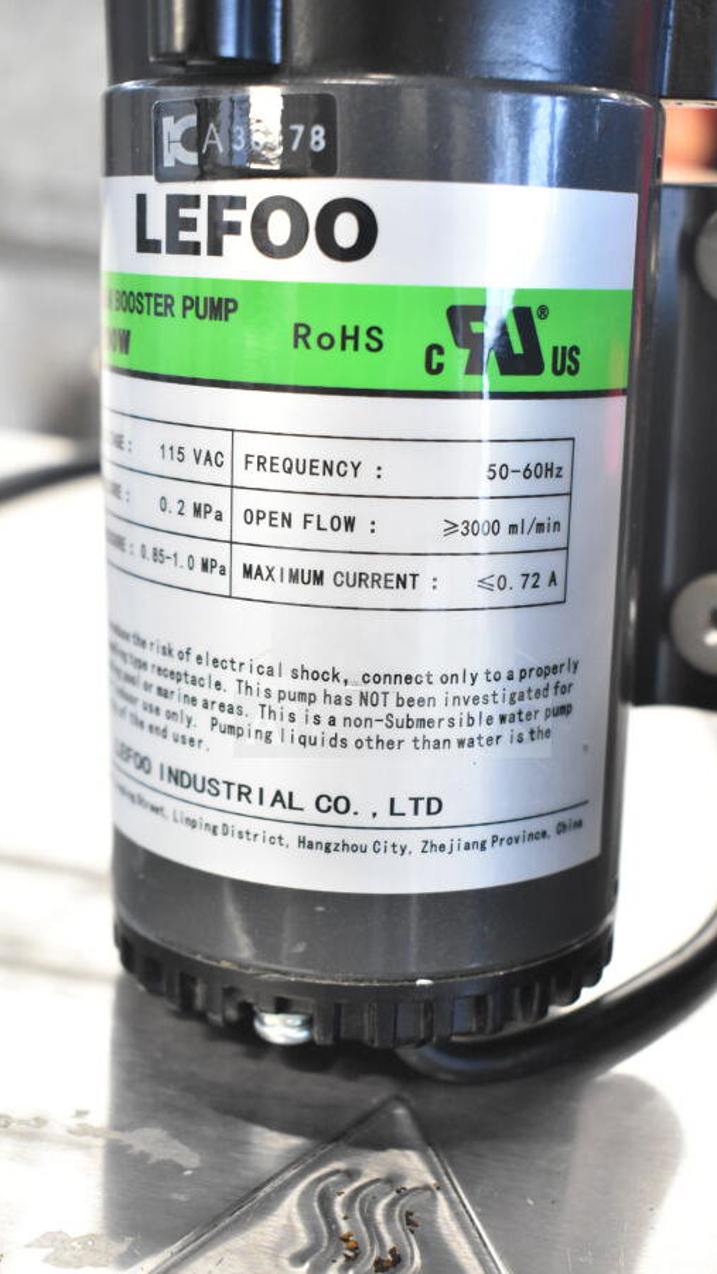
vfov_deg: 40.6
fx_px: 1723
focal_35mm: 51
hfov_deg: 23.5
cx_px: 392
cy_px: 645
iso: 3200
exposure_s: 1/50
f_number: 4.5
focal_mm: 32
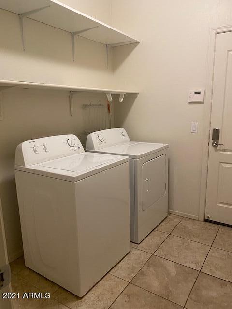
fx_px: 232
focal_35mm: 26
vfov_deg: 67.3
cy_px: 154
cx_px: 116
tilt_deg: -11.8
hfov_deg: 53.1
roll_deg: +0.9
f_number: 1.8
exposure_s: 1/60
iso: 320
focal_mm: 4.25
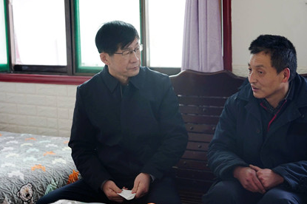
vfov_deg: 19.9
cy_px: 101
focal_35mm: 68
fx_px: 582
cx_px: 189
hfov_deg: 29.5
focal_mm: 47.2
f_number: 2.8
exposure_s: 1/50
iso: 800
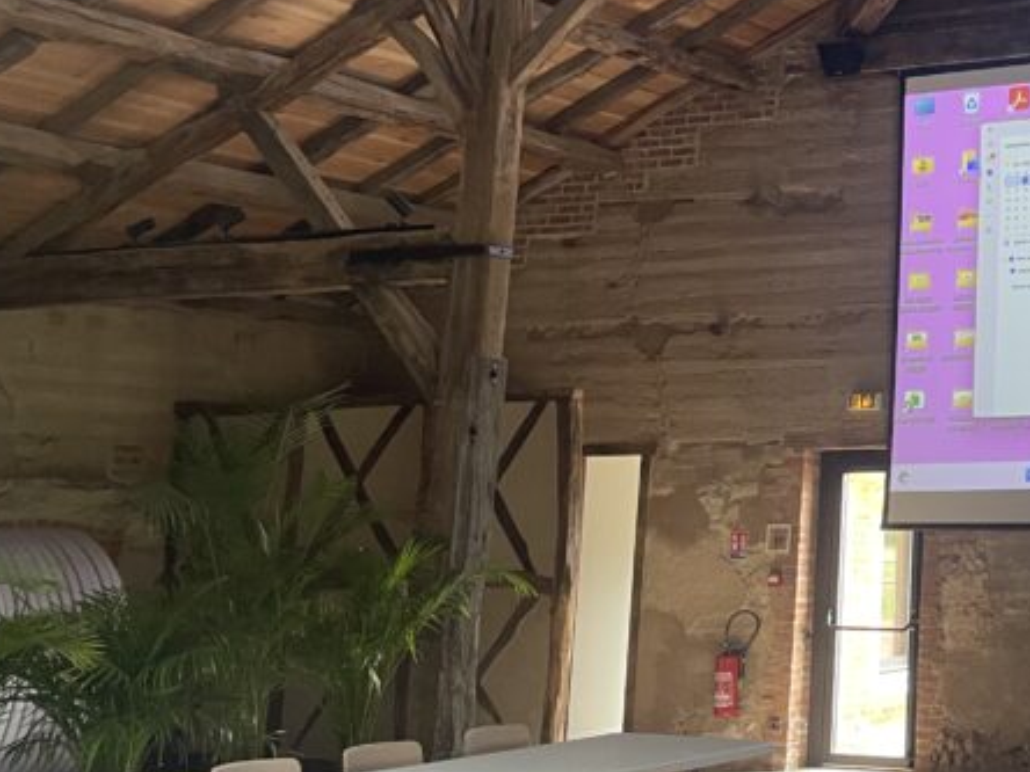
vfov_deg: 24.1
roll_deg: +0.4
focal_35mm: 60
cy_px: 185
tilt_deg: +11.9
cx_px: 1158
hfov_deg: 28.9
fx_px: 1785
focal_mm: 4.2
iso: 125
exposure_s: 1/72
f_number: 1.6
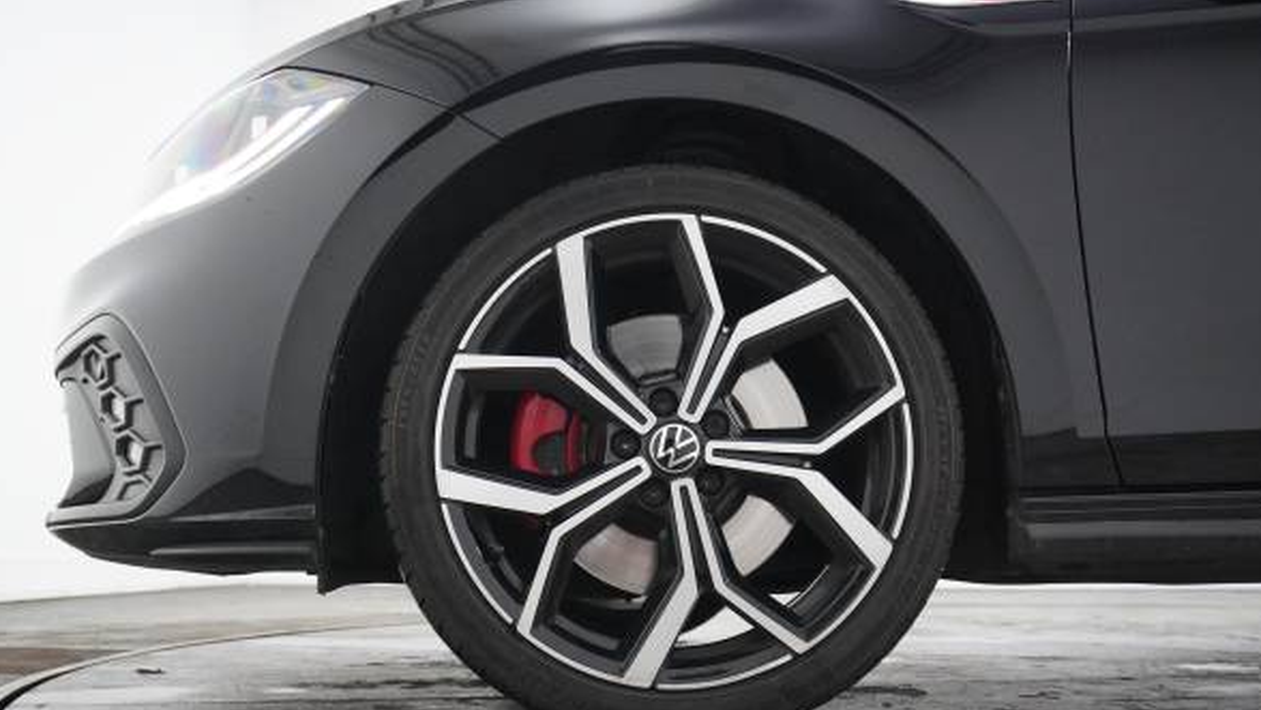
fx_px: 1371
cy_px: 455
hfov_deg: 49.4
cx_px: 607
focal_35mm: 41
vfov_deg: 28.9
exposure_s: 1/200
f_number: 4
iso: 4000
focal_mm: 24
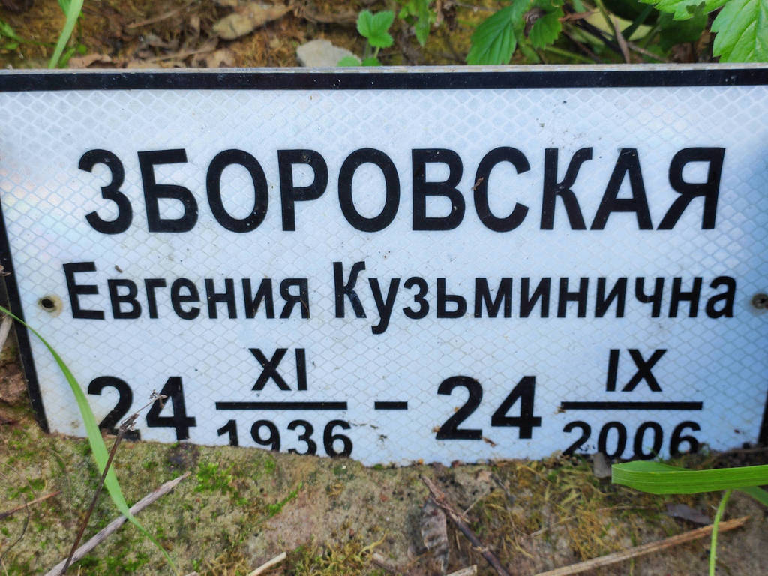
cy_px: 288
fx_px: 555
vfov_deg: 54.9
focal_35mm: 25
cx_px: 384
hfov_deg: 69.4
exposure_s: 1/100
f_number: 1.79
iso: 102
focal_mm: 4.7
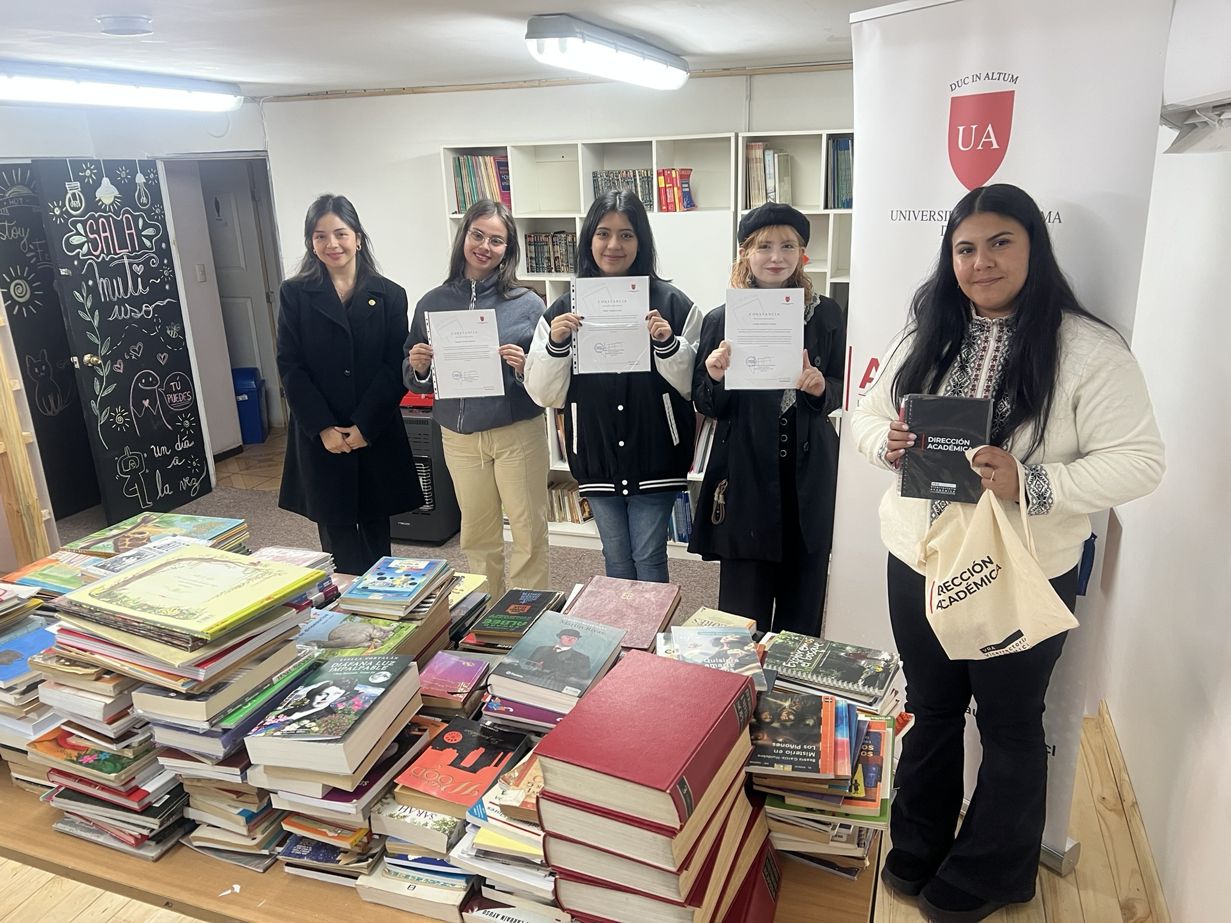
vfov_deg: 53.1
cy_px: 462
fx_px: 925
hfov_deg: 67.3
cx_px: 616
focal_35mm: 26
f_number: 1.5
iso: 125
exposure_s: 1/50
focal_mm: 5.7
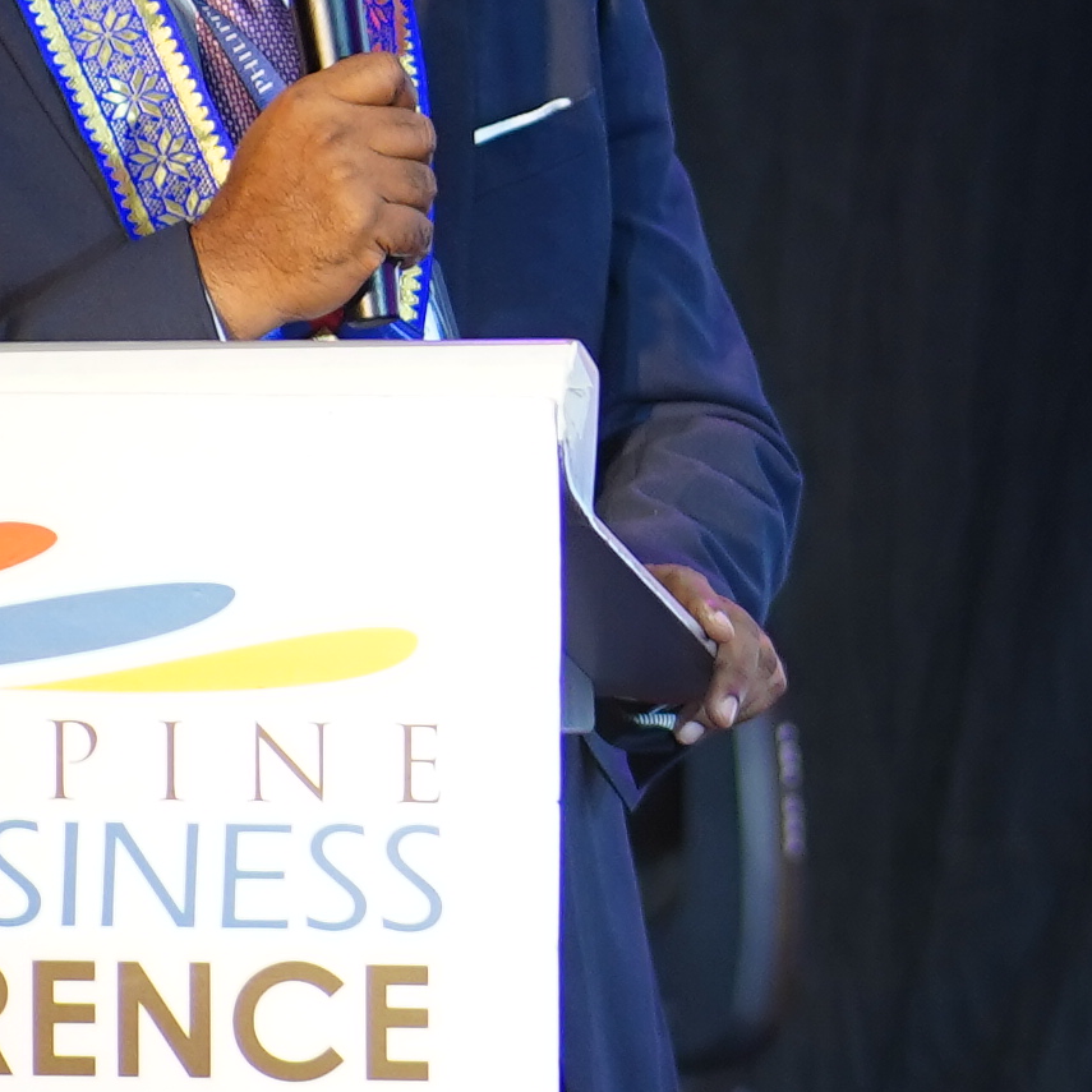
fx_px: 17738
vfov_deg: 3.5
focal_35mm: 497
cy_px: 146
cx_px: 1144
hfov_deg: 3.5
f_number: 1.8
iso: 250
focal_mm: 85
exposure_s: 1/160
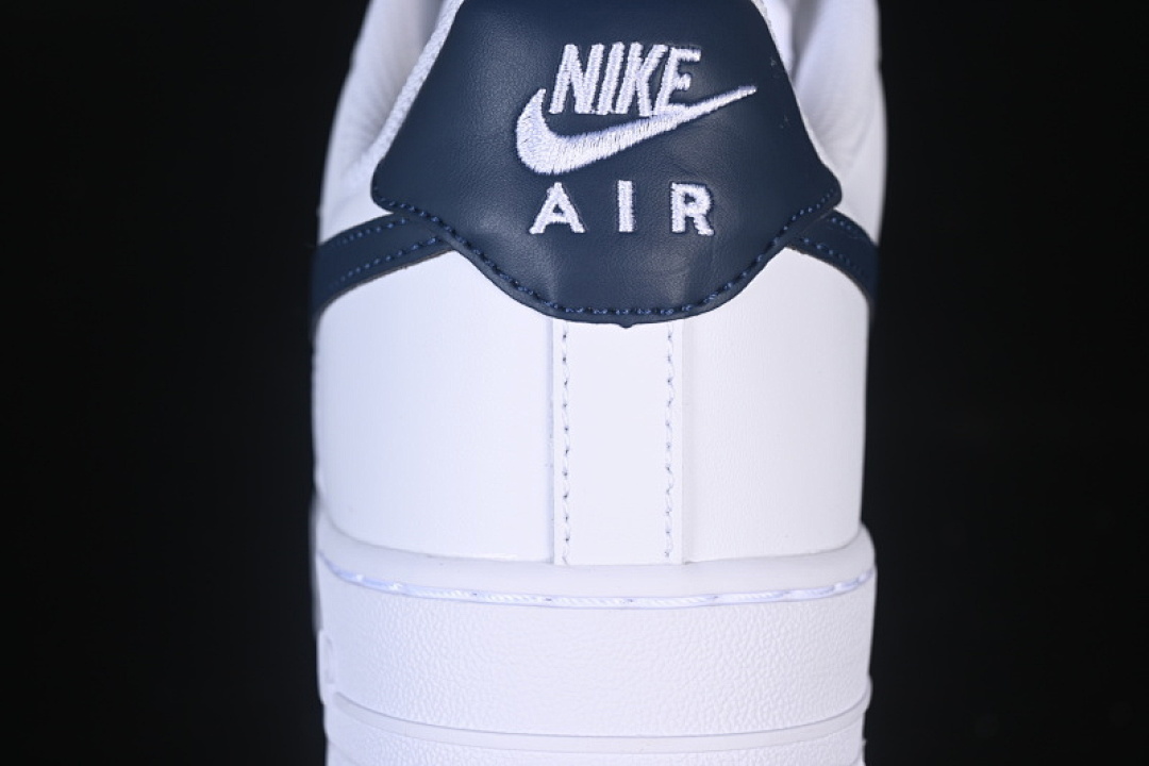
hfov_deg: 27.0
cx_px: 574
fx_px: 2394
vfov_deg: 18.2
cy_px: 383
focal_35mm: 75
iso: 160
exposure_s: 1/80
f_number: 7.1
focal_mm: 50
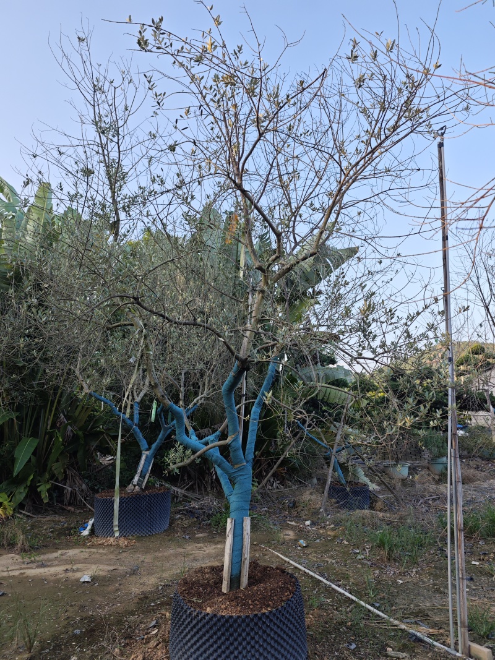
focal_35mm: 23
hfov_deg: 58.9
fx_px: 439
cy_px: 330
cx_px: 248
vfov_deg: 73.9
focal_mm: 6.55
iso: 50
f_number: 1.6
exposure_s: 1/462
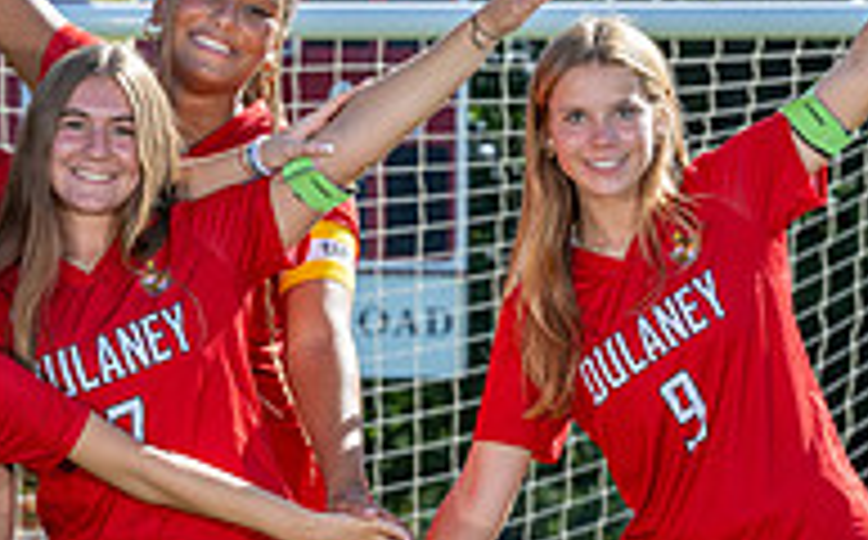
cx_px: -48
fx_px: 6992
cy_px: 394
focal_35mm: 296
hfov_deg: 7.1
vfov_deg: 4.4
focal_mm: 70
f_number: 5
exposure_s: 1/320
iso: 100
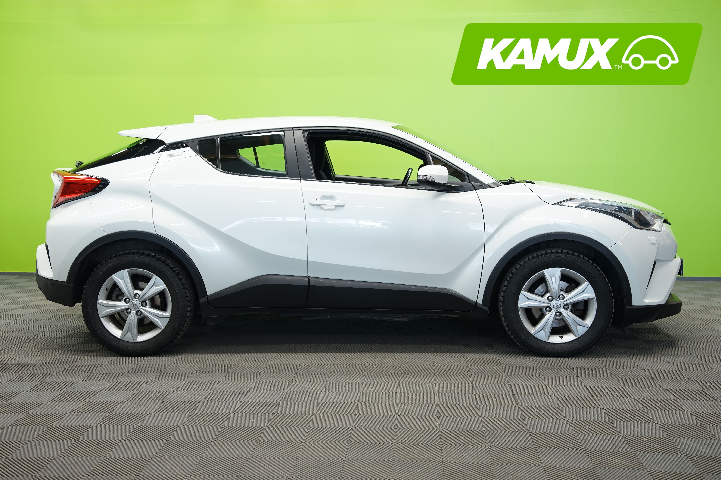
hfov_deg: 46.4
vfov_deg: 31.9
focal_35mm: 42
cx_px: 360
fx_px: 841
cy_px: 240
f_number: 5.6
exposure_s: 1/15
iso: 500
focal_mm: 42
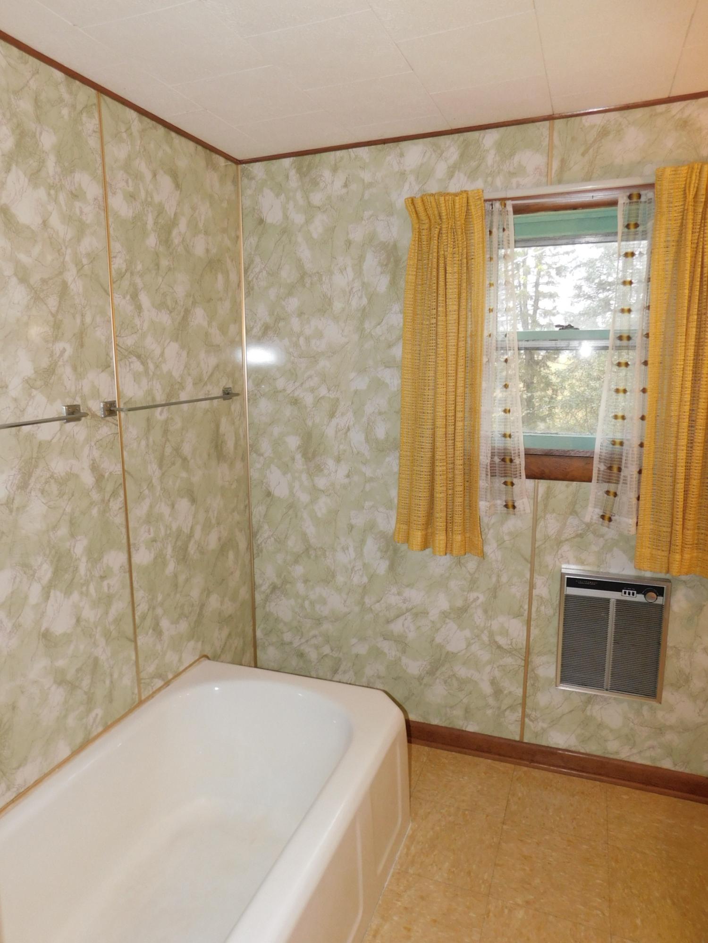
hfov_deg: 58.9
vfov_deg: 73.9
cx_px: 354
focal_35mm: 23
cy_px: 472
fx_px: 627
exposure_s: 1/30
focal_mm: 4
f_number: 3
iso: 200
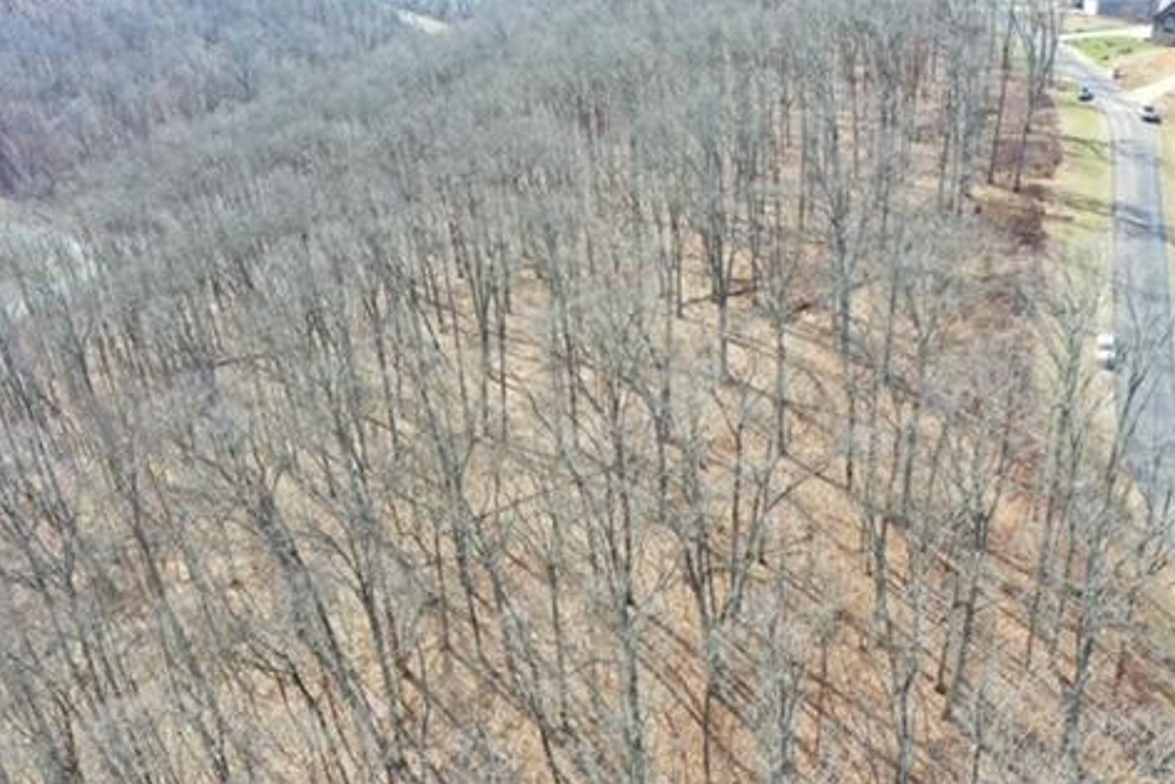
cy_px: 428
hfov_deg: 50.6
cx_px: 630
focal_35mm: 38
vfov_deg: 35.1
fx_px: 1241
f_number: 4.5
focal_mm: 10.26
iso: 100
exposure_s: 1/160
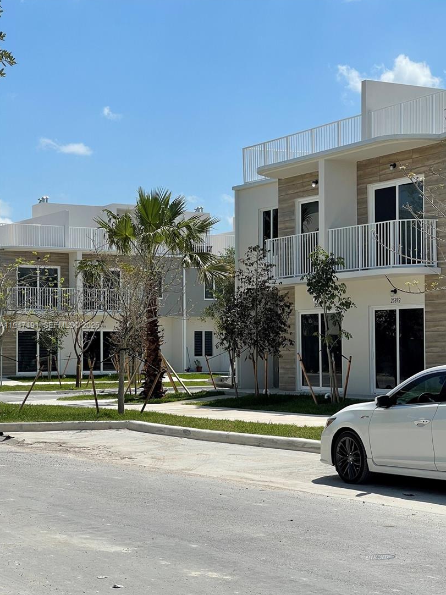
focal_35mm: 71
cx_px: 245
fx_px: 1220
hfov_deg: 20.7
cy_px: 326
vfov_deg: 27.4
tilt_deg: +2.5
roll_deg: +0.4
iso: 20
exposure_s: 1/2273
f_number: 2.2
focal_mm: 7.5
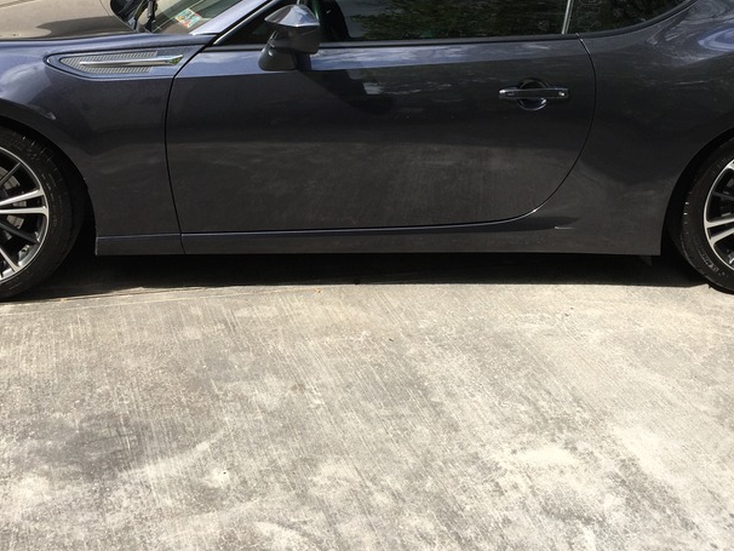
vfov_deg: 29.0
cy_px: 110
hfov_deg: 38.9
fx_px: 1039
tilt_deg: -15.9
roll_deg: -2.0
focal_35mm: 49
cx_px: 382
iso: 32
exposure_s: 1/775
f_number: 2.2
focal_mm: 4.15
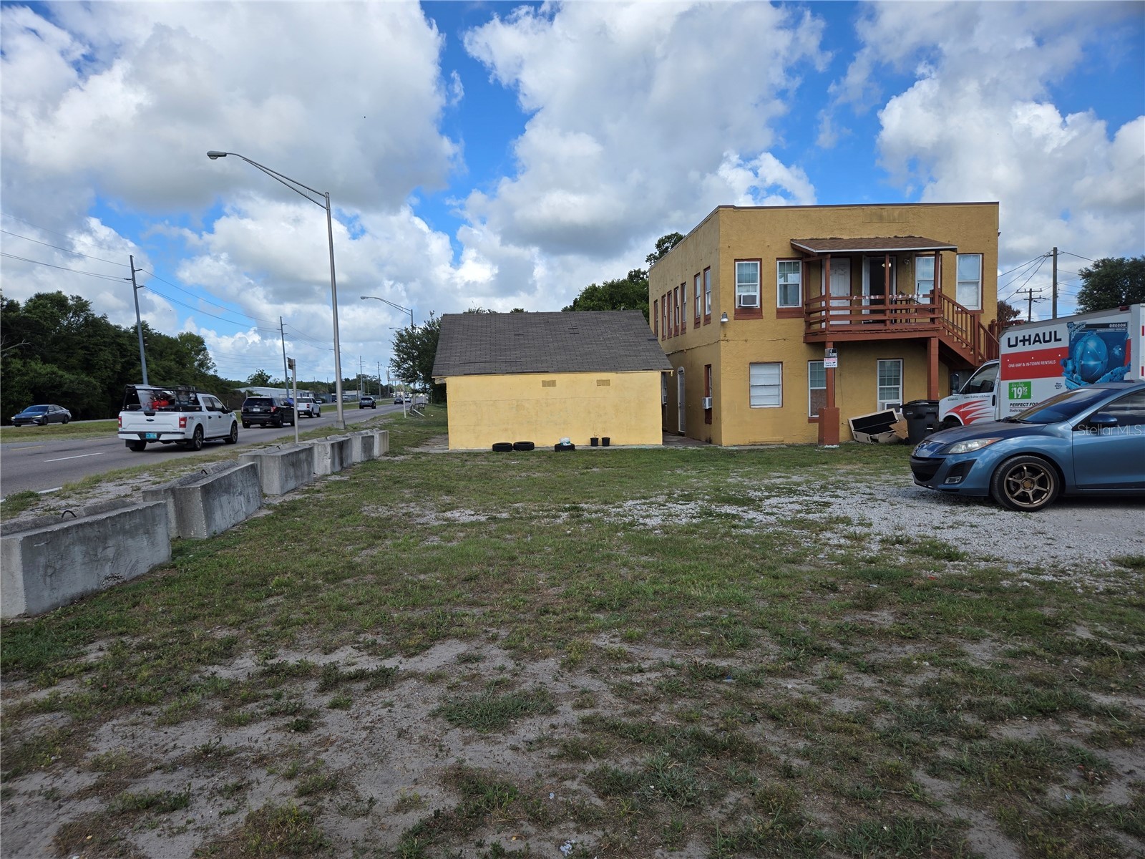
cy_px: 430
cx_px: 572
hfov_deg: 73.9
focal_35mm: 23
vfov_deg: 58.9
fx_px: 761
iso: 25
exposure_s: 1/1704
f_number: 1.8
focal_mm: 5.4
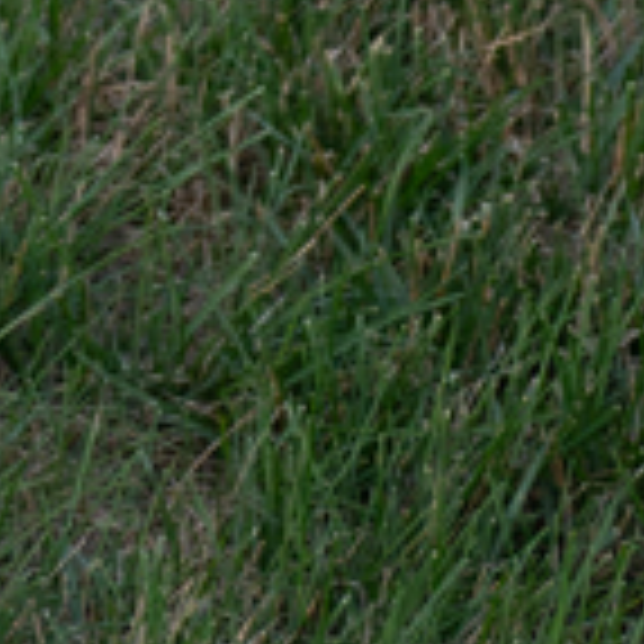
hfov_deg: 4.0
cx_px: -739
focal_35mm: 429
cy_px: -1959
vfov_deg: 3.8
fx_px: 9030
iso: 640
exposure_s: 1/200
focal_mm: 48
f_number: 3.2
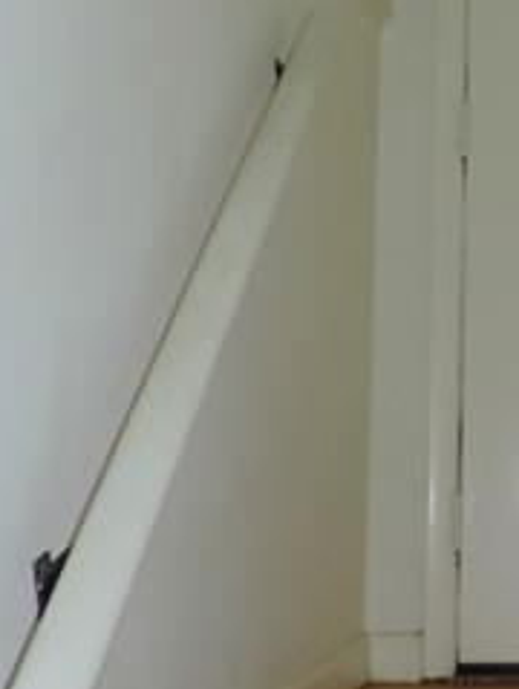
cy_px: 294
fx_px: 1535
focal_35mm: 77
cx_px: 660
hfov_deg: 18.0
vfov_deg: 25.3
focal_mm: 4.3
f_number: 3
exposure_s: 1/30
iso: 200
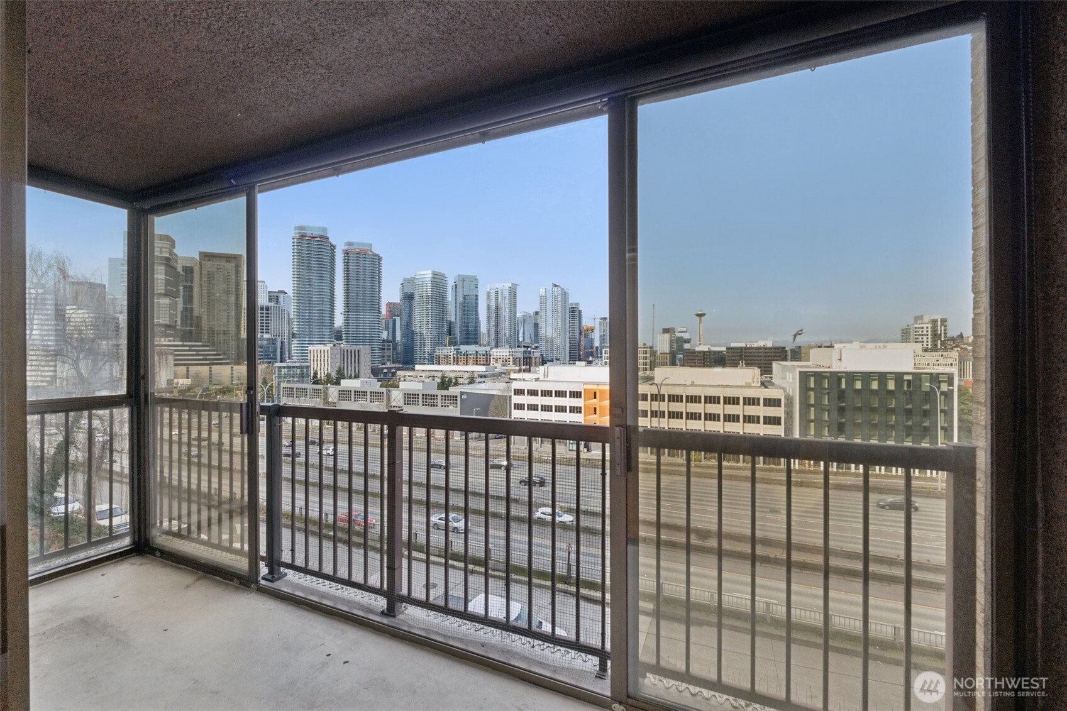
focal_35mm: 15
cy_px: 356
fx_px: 445
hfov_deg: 100.4
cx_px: 534
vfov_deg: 77.3
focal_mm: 10
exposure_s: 1/125
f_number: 9
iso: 250
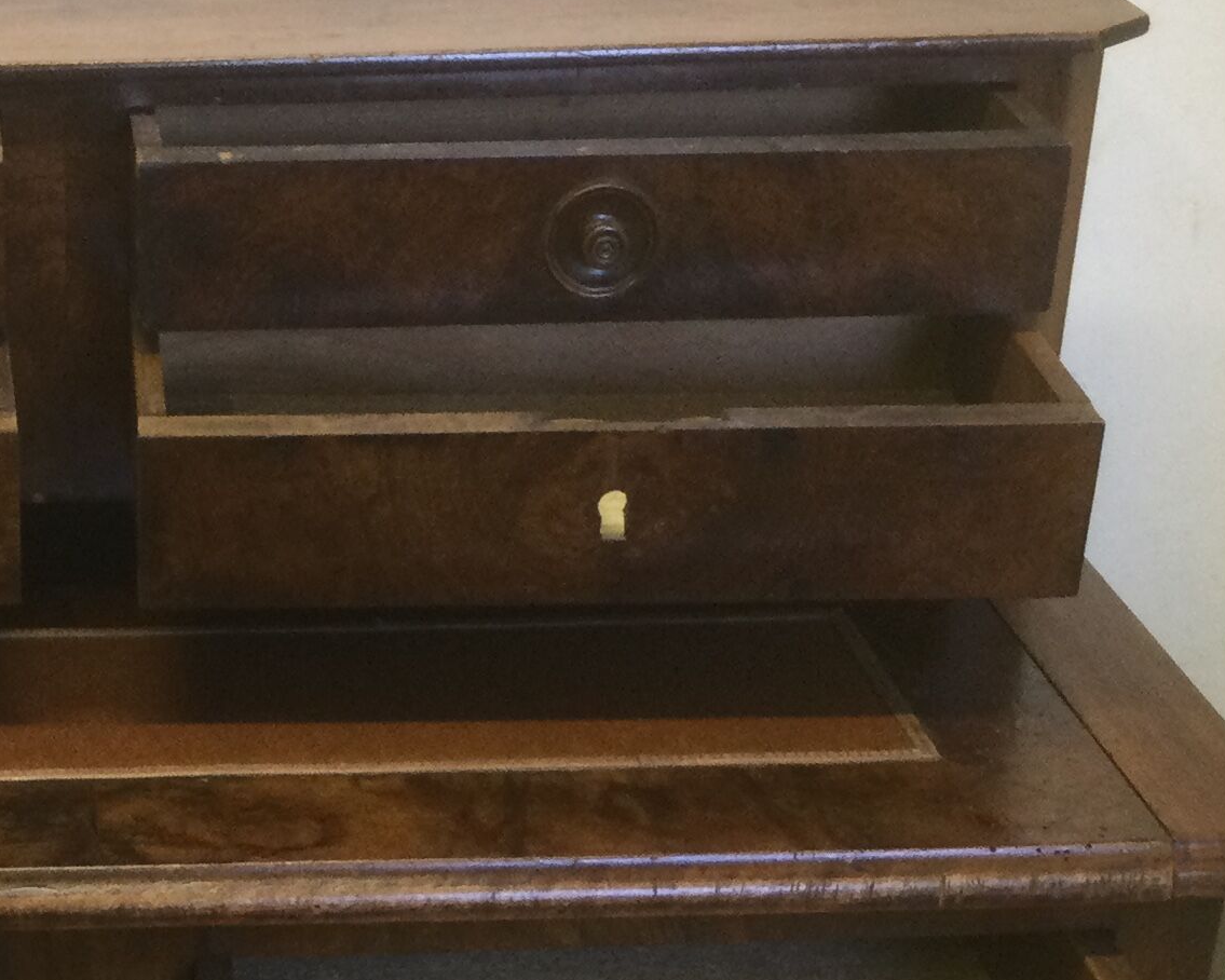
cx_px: 82
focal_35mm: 87
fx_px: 3154
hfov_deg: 21.4
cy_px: 867
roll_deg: -0.9
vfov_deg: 17.4
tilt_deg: -28.7
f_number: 2.4
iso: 80
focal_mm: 3.3
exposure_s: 1/33
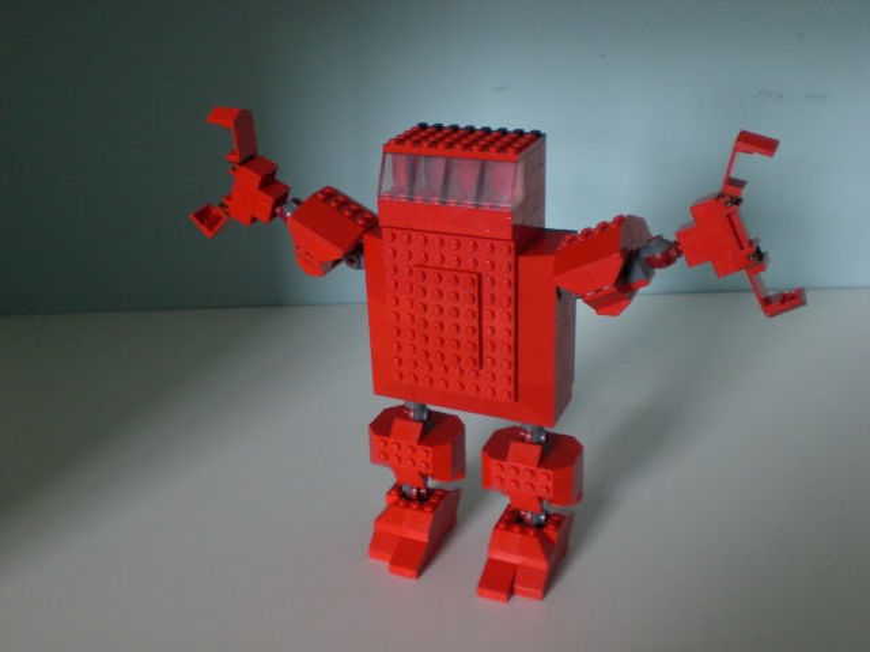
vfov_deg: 37.7
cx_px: 435
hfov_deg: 49.0
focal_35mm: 38
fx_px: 955
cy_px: 326
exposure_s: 1/60
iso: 200
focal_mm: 6.3
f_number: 3.1
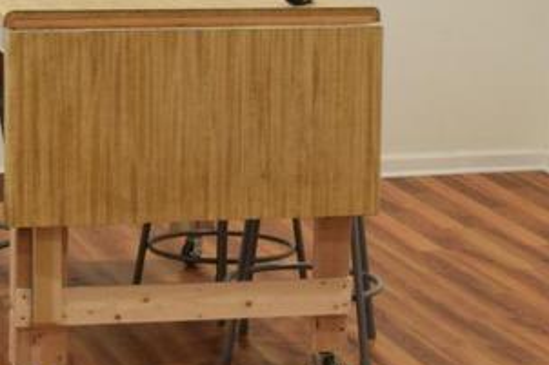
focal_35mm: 143
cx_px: 376
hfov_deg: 14.3
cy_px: 42
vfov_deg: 9.5
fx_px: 2179
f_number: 4.2
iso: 900
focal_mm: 20
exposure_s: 1/60
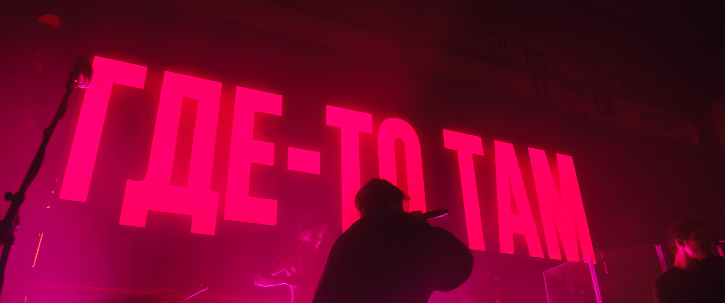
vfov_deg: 32.9
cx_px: 380
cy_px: 213
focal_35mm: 28
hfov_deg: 71.2
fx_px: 506
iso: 1250
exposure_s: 1/125
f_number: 2.8
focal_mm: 16
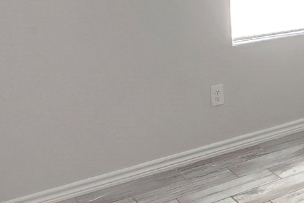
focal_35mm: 61
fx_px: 515
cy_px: -28
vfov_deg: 21.0
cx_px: 396
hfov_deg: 27.4
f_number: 2.2
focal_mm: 2.2
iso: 250
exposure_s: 1/60
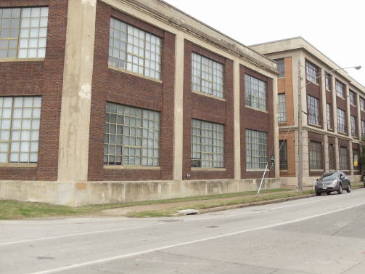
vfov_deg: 26.0
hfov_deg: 34.3
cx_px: 202
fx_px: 590
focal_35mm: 56
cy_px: 102
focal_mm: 6
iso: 200
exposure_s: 1/160
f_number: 7.1
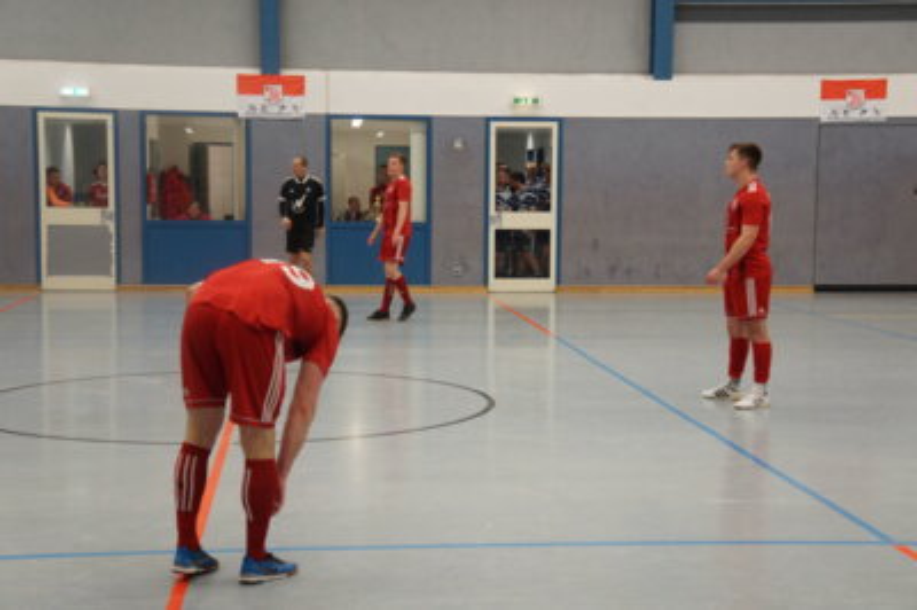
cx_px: 458
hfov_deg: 33.4
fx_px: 1527
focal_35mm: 60
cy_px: 305
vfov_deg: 22.6
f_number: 4.5
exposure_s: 1/80
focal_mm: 40
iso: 800
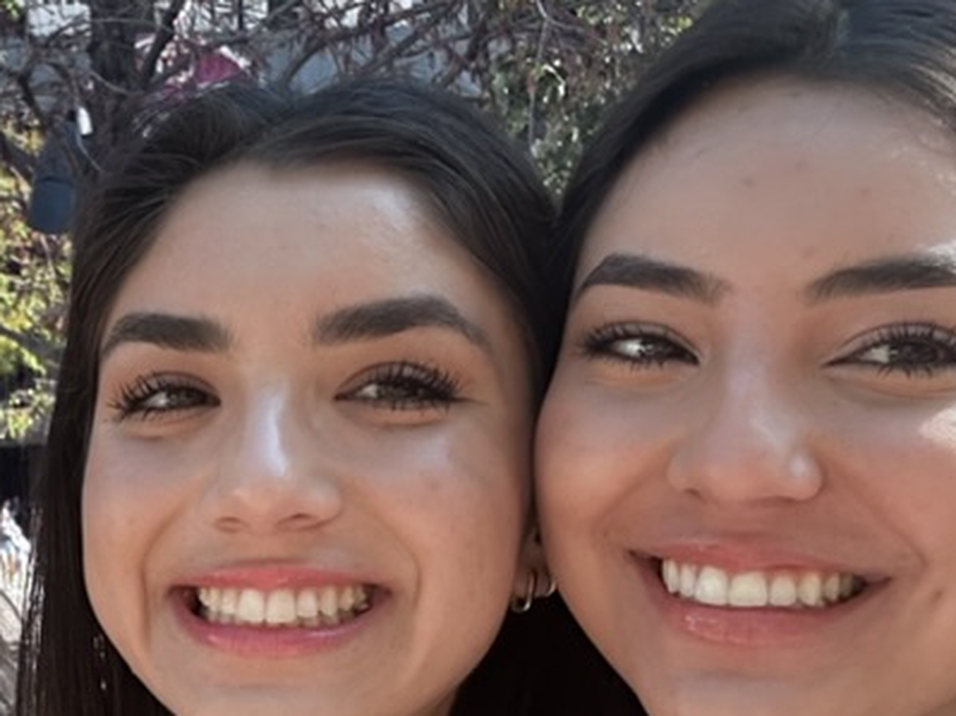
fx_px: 1629
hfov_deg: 30.5
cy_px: 591
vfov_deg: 24.3
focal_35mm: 59
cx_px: 10
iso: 25
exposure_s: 1/176
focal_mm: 2.69
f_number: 1.9
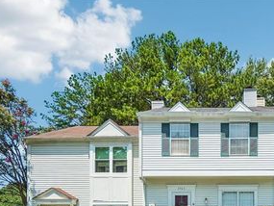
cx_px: 214
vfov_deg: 49.2
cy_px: 156
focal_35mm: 27
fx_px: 214
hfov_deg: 60.7
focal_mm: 16
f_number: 5
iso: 400
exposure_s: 1/1600
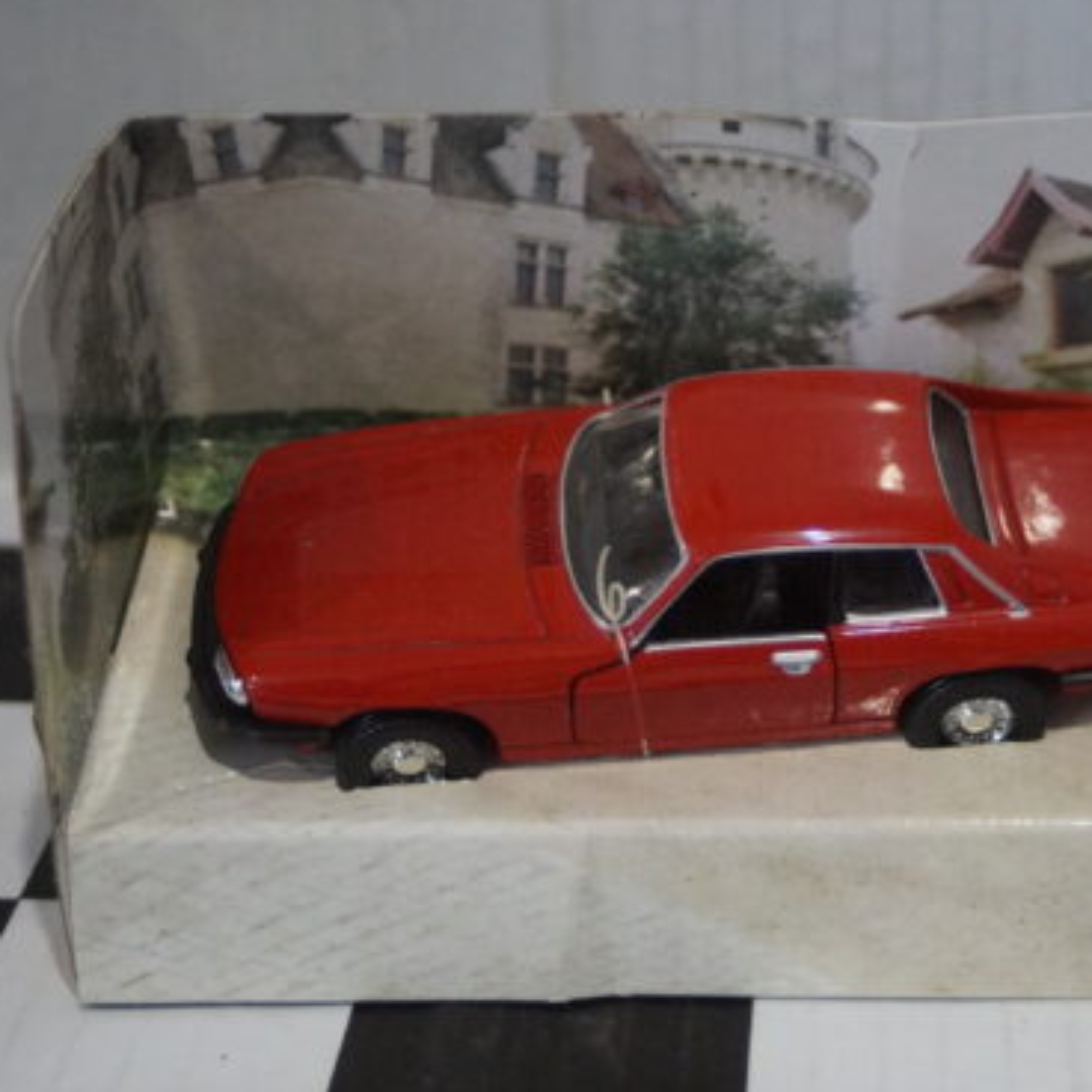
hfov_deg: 23.6
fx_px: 2594
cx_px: 774
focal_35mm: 73
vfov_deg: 23.8
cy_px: 525
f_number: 4
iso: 3200
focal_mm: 35
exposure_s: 1/160
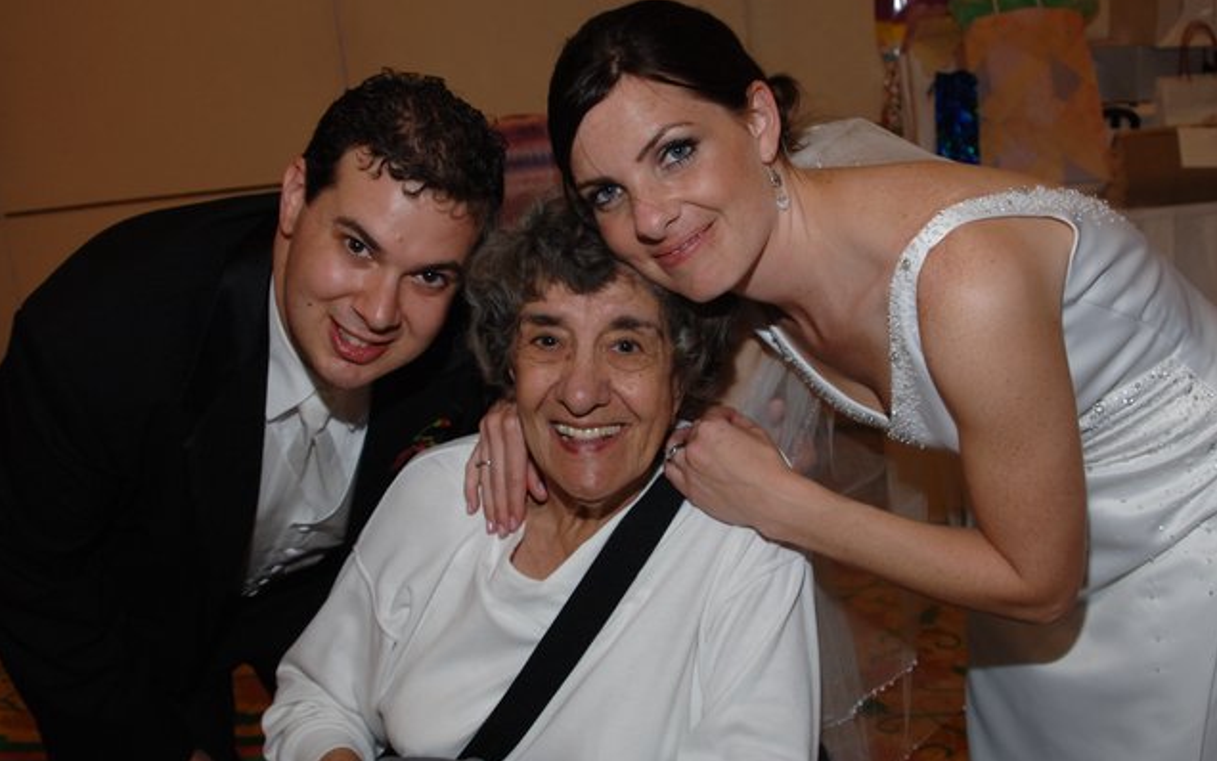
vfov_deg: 29.9
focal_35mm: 43
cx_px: 608
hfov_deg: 46.2
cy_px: 376
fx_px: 1427
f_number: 5
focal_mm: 28
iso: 400
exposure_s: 1/40
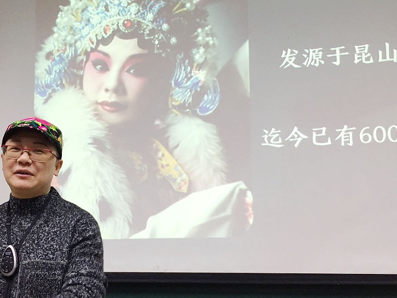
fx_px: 551
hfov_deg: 39.5
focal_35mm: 48
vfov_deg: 30.2
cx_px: 158
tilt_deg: +8.7
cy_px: 175
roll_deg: -0.2
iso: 125
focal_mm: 4.15
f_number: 2.2
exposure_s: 1/33
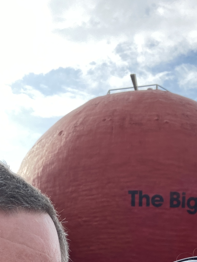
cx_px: 124
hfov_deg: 18.9
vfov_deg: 23.2
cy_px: 302
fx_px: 591
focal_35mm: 78
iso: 20
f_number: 2.2
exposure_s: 1/338
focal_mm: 2.87
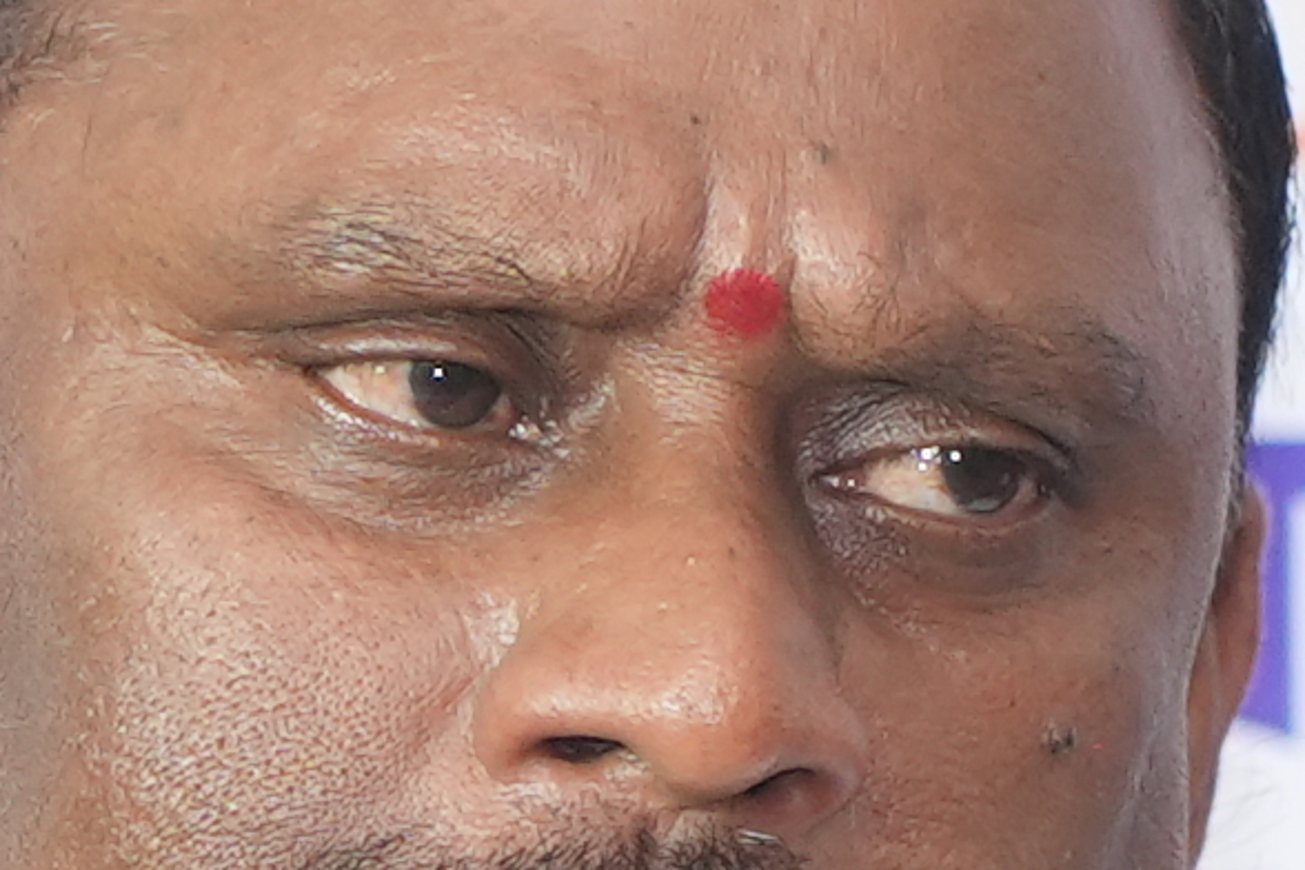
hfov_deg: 2.4
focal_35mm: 877
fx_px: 31789
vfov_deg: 1.6
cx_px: -135
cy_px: 2339
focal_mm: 75
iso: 500
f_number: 2.8
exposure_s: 1/125
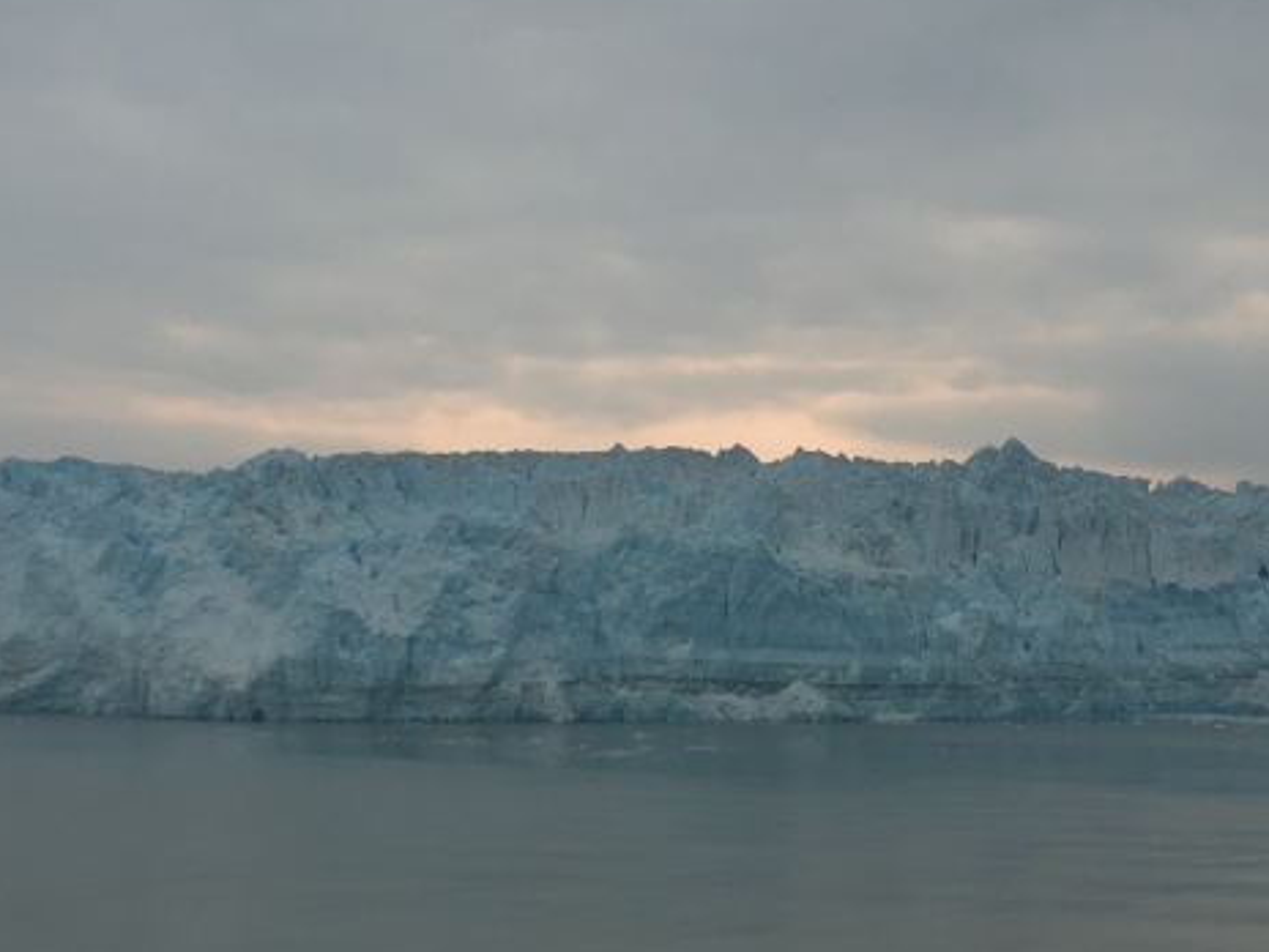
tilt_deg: -2.8
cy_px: 747
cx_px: 667
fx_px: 2346
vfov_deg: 22.6
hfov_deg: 30.3
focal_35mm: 64
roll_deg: +0.7
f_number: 2.2
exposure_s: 1/1099
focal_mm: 4.15
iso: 25
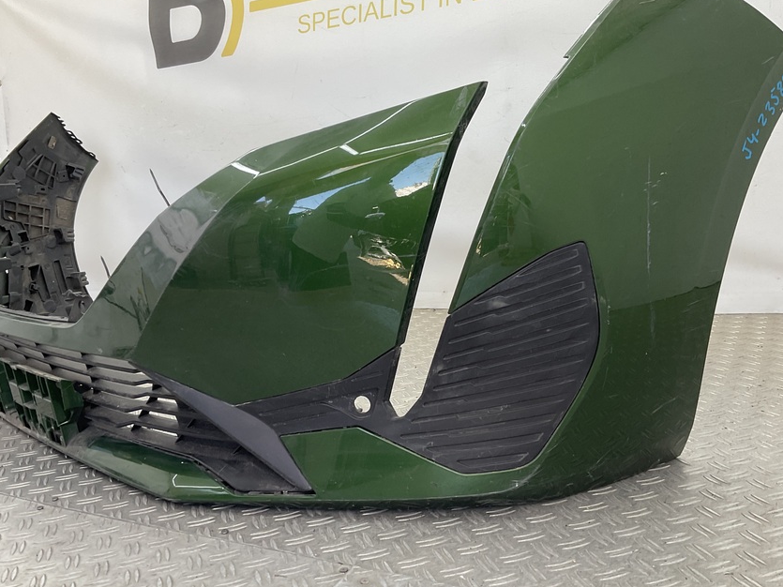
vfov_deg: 40.7
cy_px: 303
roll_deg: +3.5
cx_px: 364
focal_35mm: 35
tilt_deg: -11.6
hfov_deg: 52.6
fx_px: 792
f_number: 1.8
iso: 25
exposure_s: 1/100
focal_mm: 3
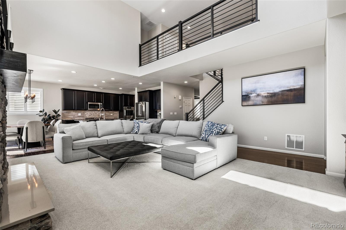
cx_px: 173
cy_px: 115
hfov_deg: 96.7
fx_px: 154
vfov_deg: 73.8
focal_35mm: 16
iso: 200
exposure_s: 1/6
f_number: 8
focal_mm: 16
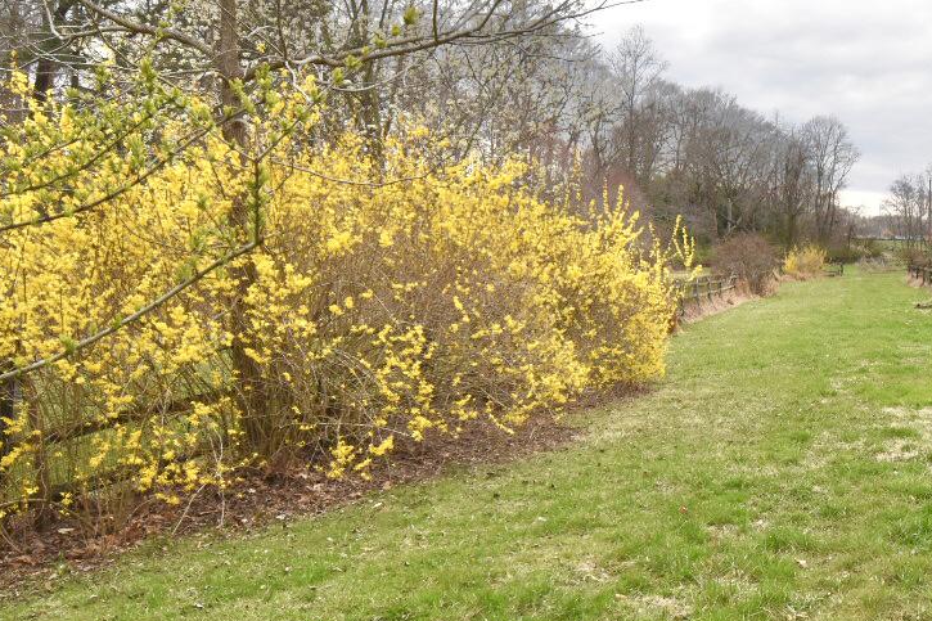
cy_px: 343
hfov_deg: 45.0
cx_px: 854
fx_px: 998
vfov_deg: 34.5
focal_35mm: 39
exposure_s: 1/250
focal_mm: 11.5
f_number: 8
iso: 200
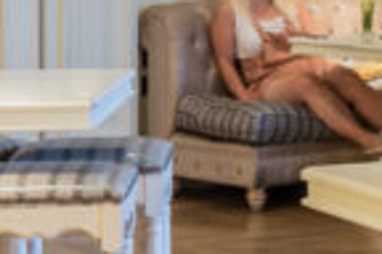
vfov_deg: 6.2
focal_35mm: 217
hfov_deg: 9.0
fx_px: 2302
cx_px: 719
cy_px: -135
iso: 100
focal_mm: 30
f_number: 11
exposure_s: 6
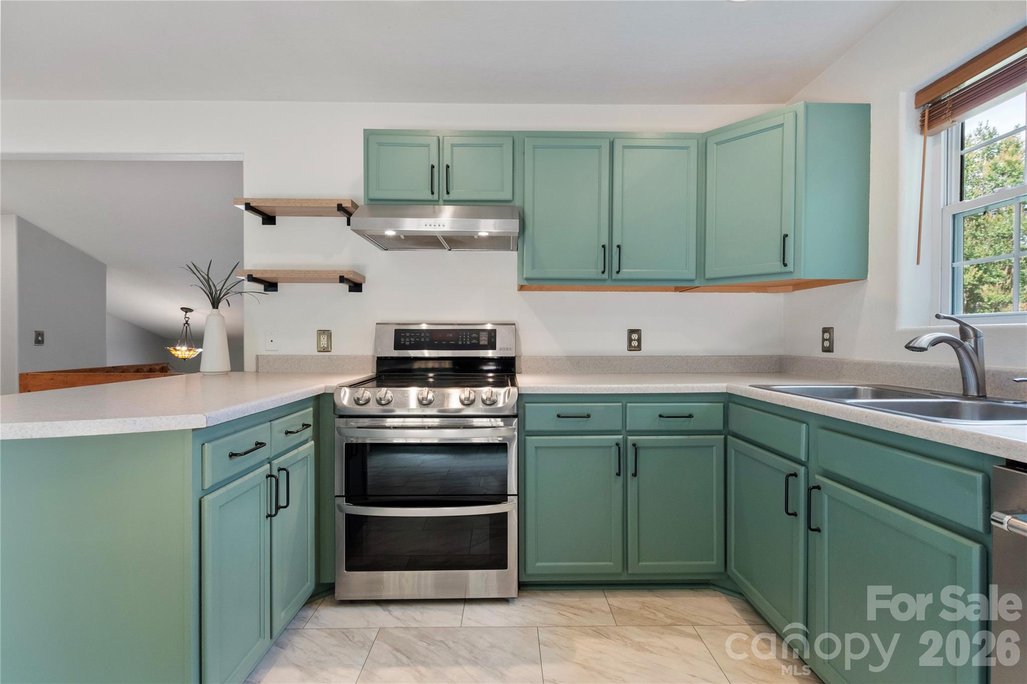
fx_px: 428
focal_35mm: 15
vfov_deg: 77.3
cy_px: 342
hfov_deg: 100.4
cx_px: 514
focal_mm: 10
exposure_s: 1/5
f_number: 8
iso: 800
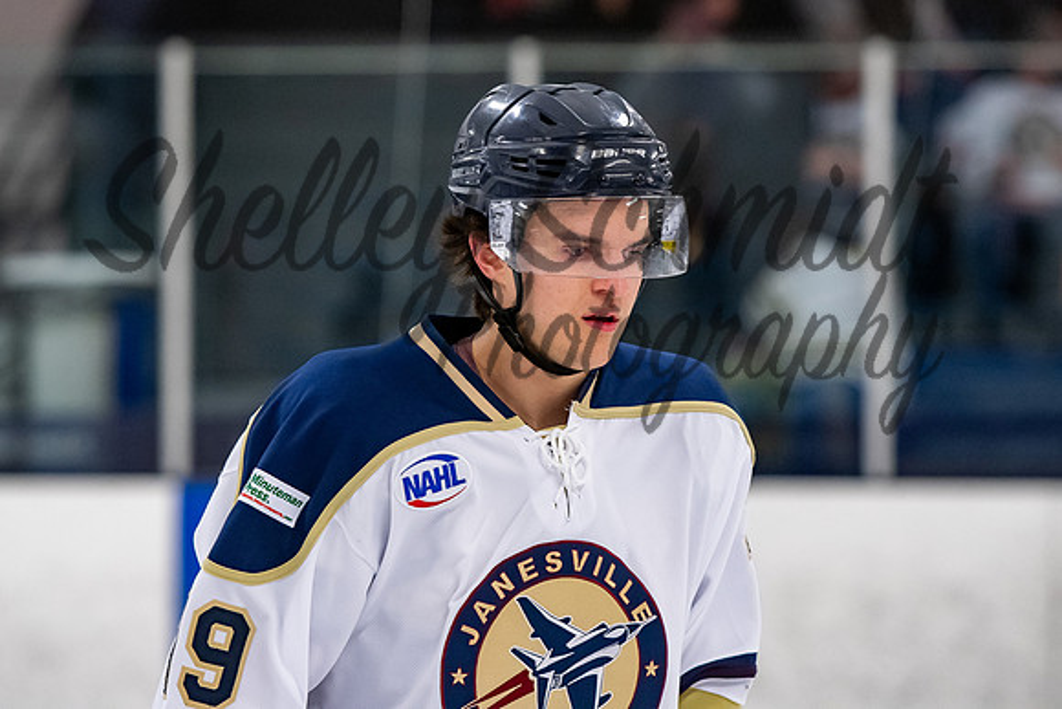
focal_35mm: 266
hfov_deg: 7.7
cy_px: 290
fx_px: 7861
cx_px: 486
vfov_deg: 5.2
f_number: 3.2
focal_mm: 150
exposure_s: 1/800
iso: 2000
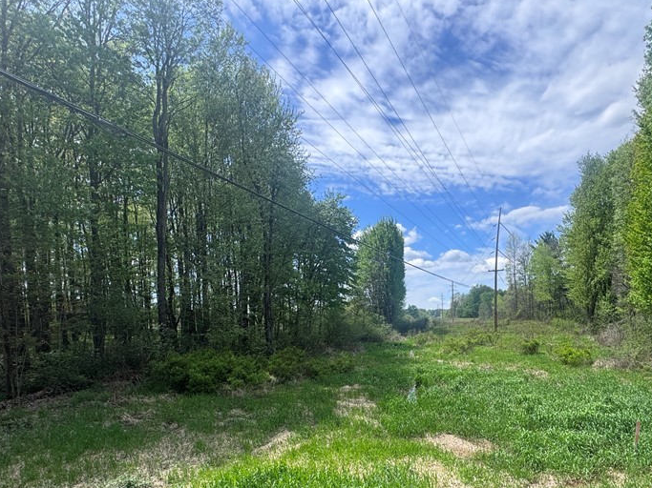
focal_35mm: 21
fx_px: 395
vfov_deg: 61.0
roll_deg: +0.9
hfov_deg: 78.5
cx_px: 376
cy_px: 346
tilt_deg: -4.7
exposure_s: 1/1370
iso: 50
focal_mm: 2.22
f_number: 2.2
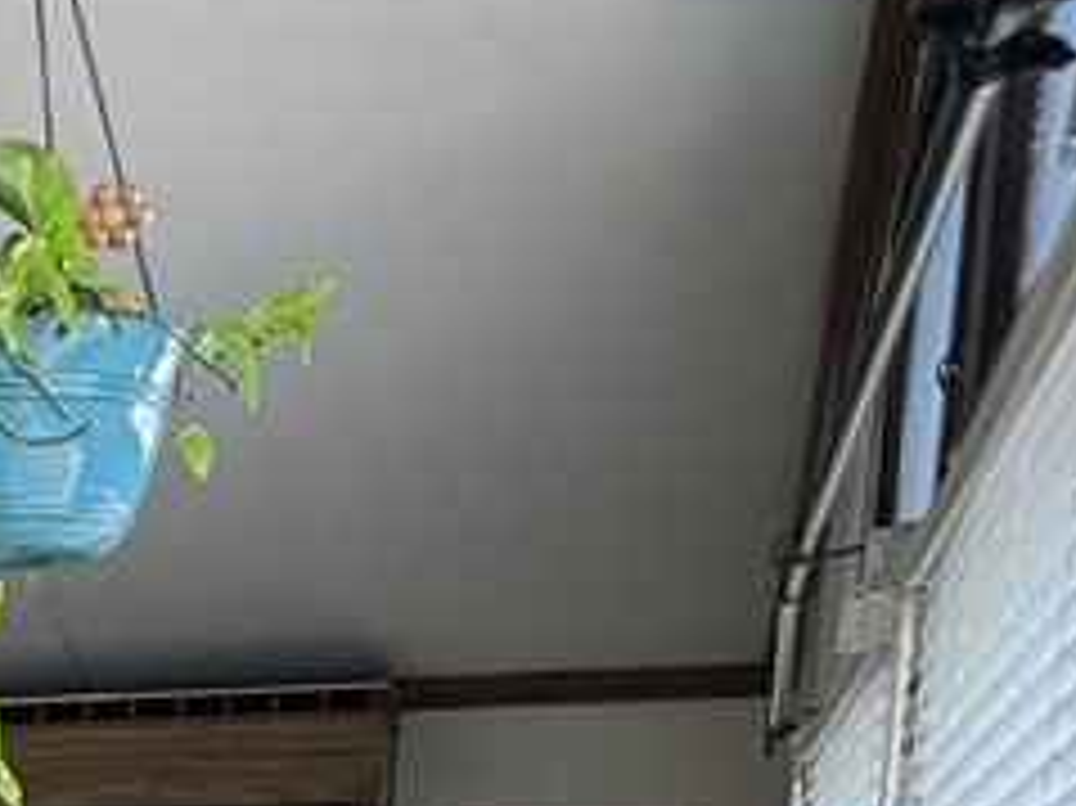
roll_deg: -0.6
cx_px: -909
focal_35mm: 103
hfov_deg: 16.0
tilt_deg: -11.1
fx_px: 3200
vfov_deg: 12.5
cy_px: 1662
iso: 125
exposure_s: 1/120
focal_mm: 6.76
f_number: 1.78
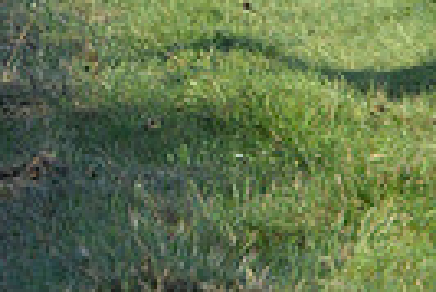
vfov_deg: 1.8
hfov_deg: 2.6
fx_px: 9481
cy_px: -262
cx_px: -433
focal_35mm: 782
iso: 1000
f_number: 6.3
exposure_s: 1/1250
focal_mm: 180
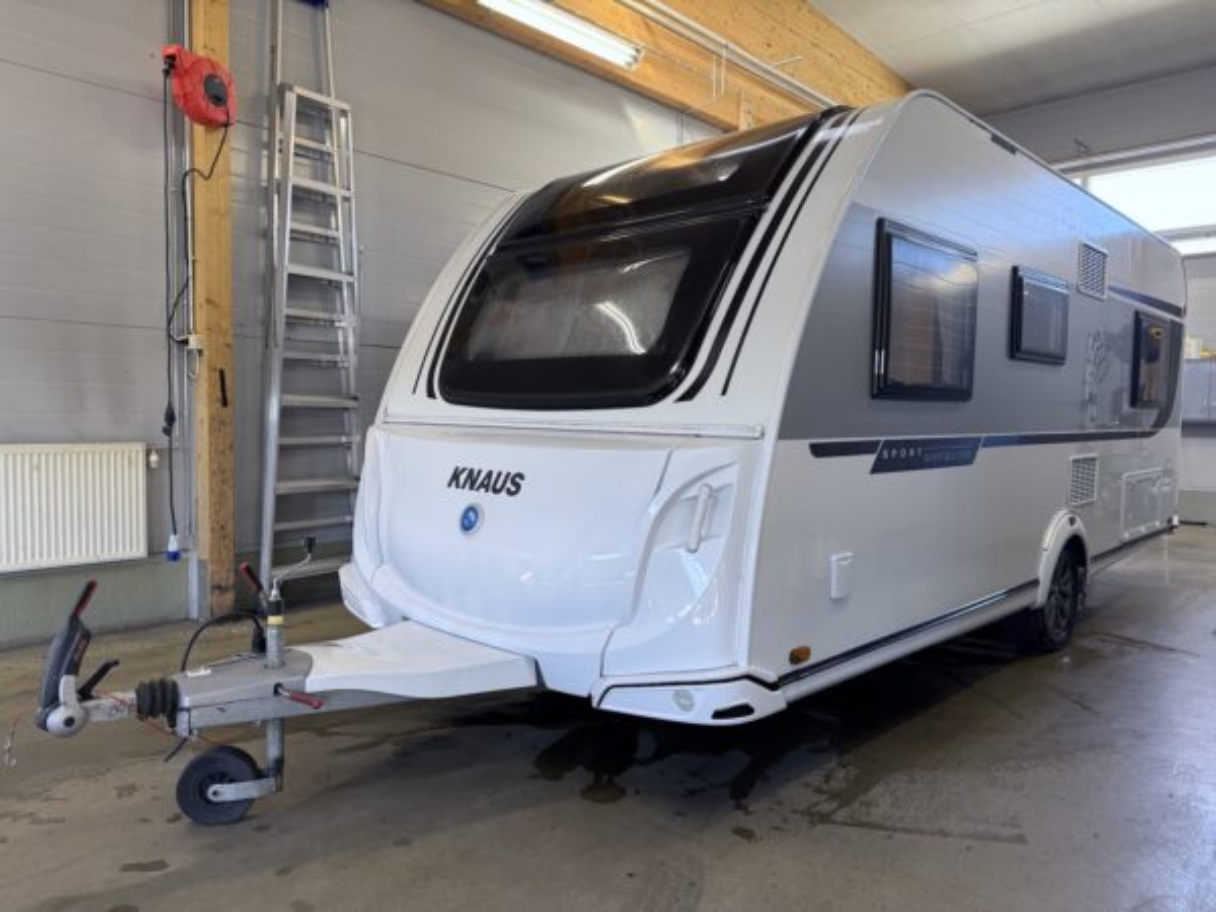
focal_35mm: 24
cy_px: 456
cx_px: 608
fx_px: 843
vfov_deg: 56.8
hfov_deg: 71.6
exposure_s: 1/100
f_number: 1.78
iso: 125
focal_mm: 6.76
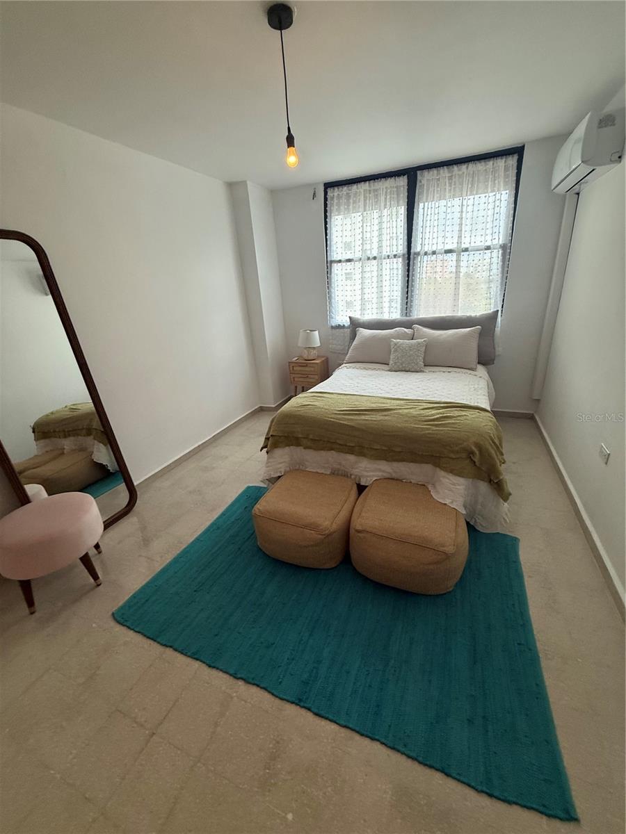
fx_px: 338
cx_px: 313
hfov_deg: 85.7
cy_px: 417
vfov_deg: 102.1
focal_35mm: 14
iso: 160
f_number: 2.2
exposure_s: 1/120
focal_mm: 2.22
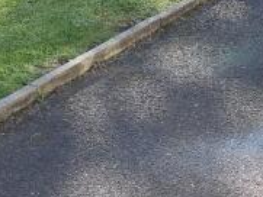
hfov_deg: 18.9
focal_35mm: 103
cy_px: -82
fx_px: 783
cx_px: 207
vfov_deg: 13.7
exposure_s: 1/80
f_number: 3.7
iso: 80
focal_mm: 5.7
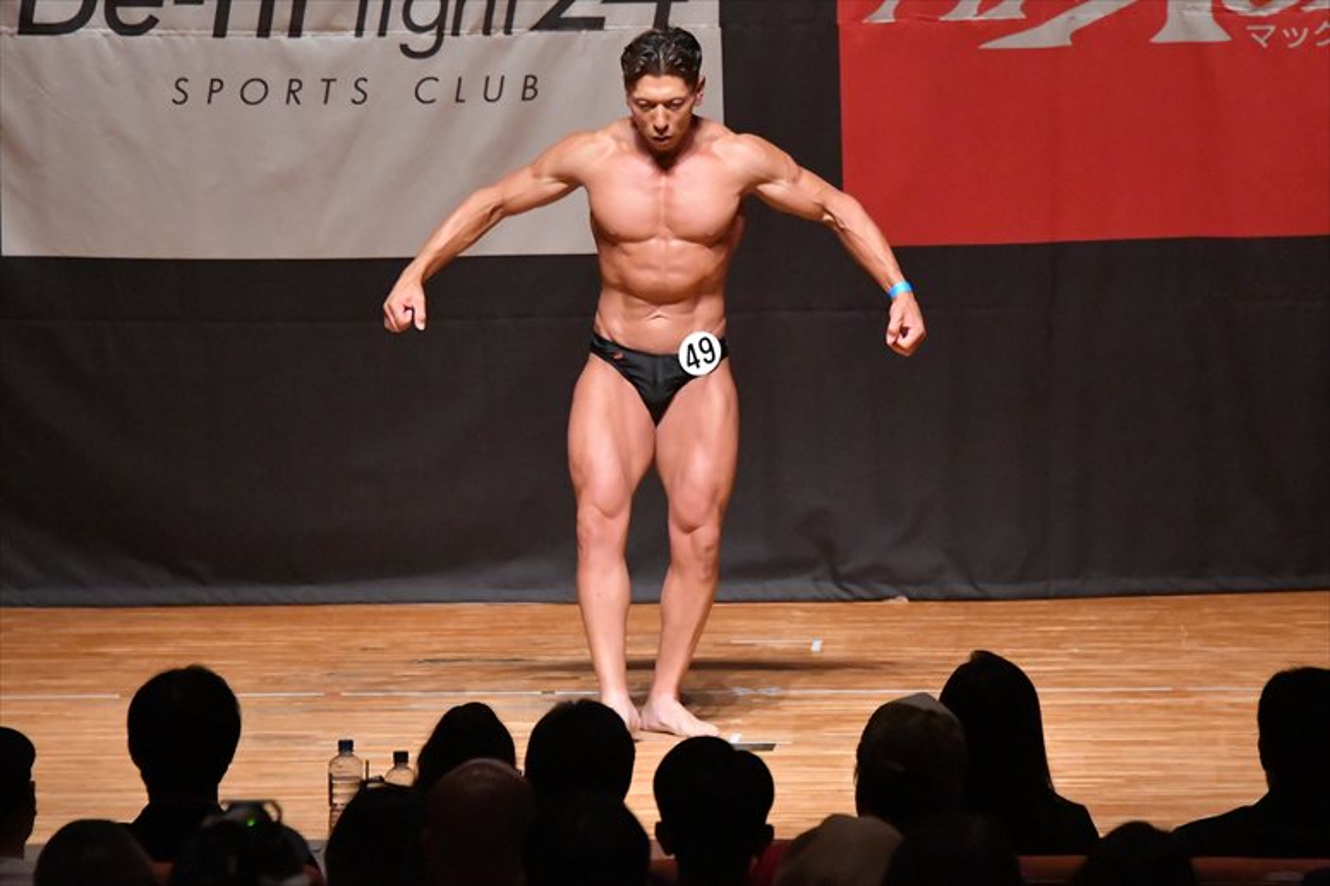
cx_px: 665
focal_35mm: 270
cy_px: 443
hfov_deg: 7.6
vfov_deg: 5.1
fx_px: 9970
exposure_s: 1/400
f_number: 5.6
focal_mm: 180
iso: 12800
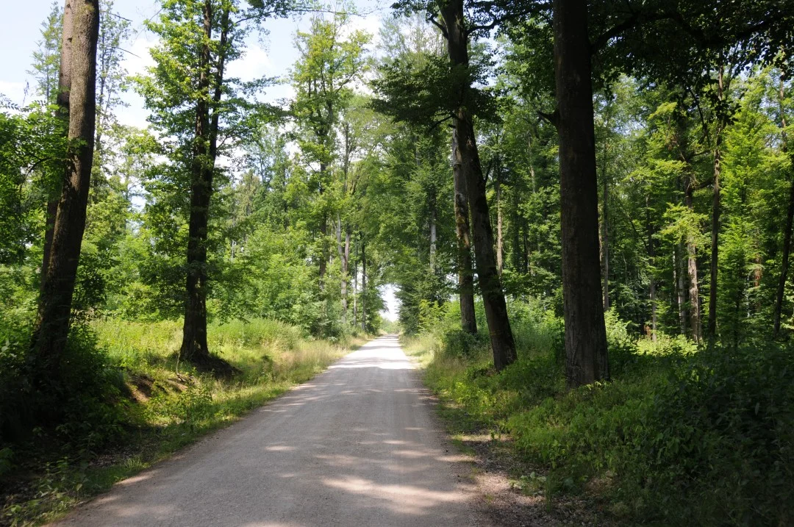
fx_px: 661
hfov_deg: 62.0
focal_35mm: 30
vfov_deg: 43.5
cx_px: 397
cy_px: 264
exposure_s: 1/160
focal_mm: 20
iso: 200
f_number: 6.3
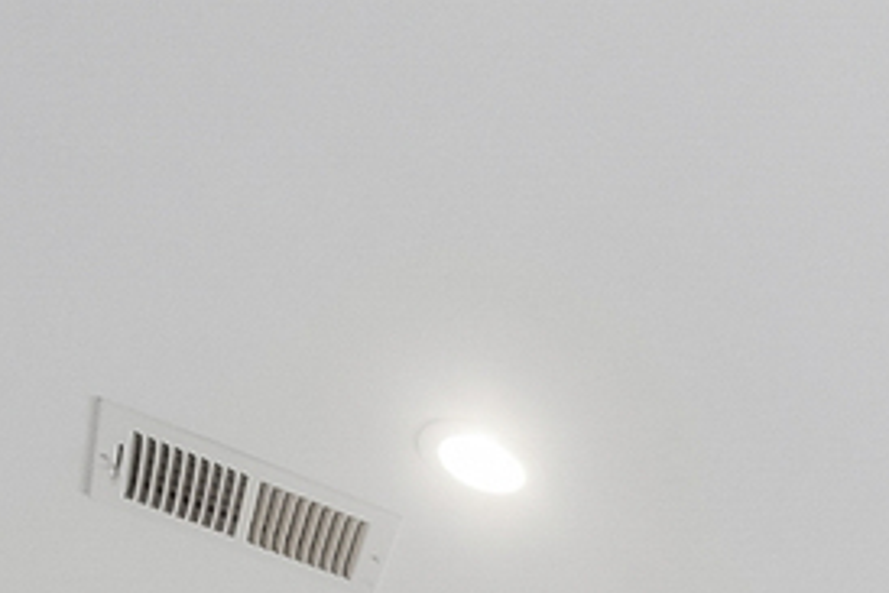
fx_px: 1754
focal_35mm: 71
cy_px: 1717
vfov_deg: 11.7
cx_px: 1387
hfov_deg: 22.5
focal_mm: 12
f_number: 8
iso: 400
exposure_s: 1/30
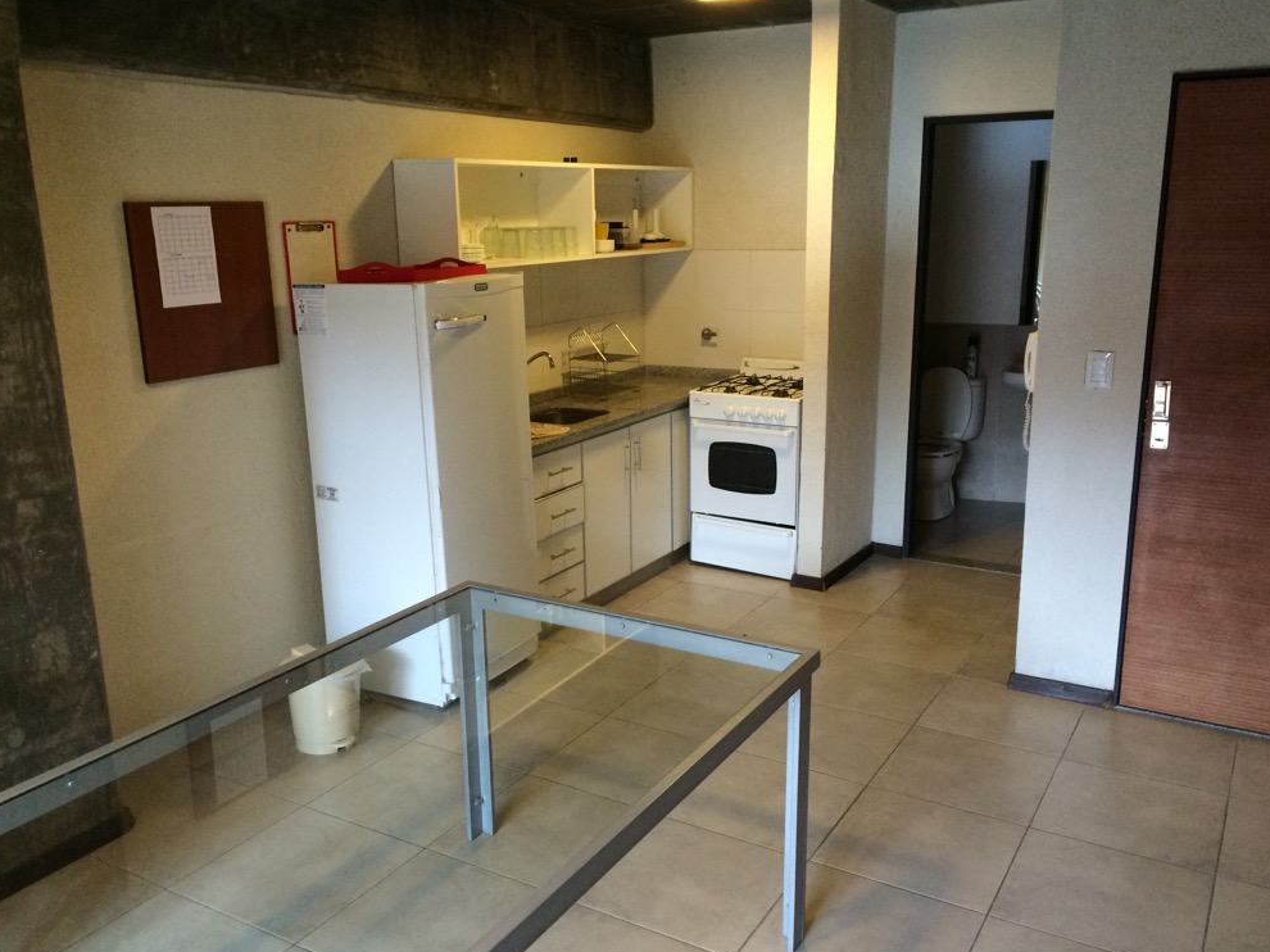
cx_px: 643
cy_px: 477
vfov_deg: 46.8
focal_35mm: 30
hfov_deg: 60.0
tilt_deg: -13.2
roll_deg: +0.0
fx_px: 1100
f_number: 2.2
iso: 250
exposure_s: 1/33
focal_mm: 4.15
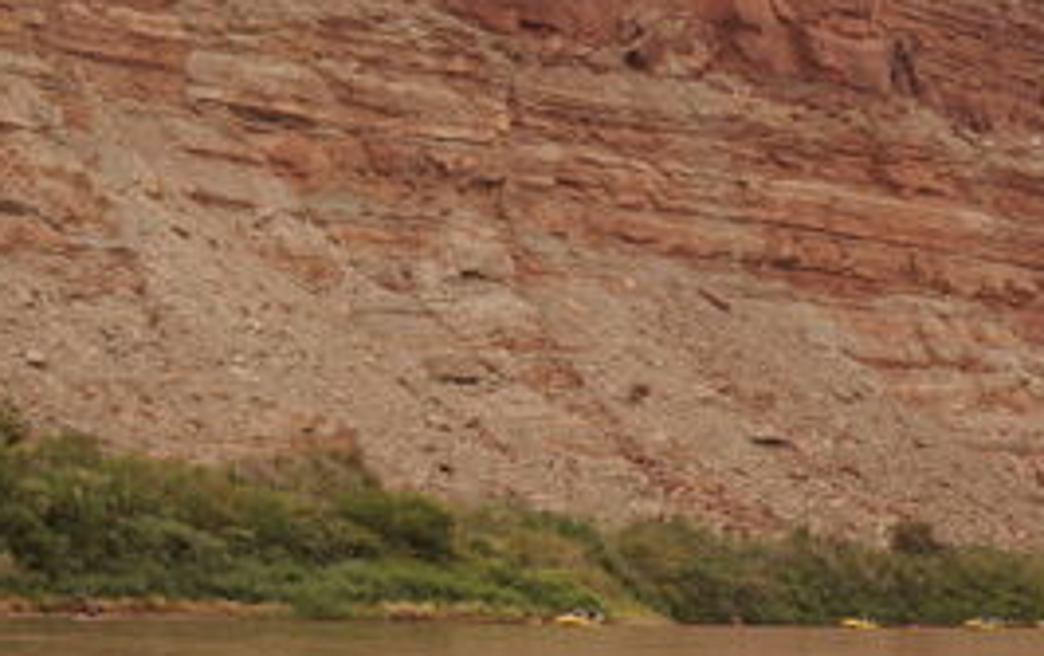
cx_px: 542
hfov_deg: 19.4
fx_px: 3048
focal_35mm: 107
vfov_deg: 12.2
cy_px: 59
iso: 200
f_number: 9
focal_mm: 35
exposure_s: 1/125
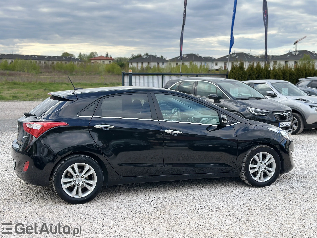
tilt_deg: -6.7
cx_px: 158
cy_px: 119
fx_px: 440
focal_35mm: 48
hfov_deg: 39.7
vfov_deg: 30.3
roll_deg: -0.2
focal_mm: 6.86
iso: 80
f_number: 1.78
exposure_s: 1/1157
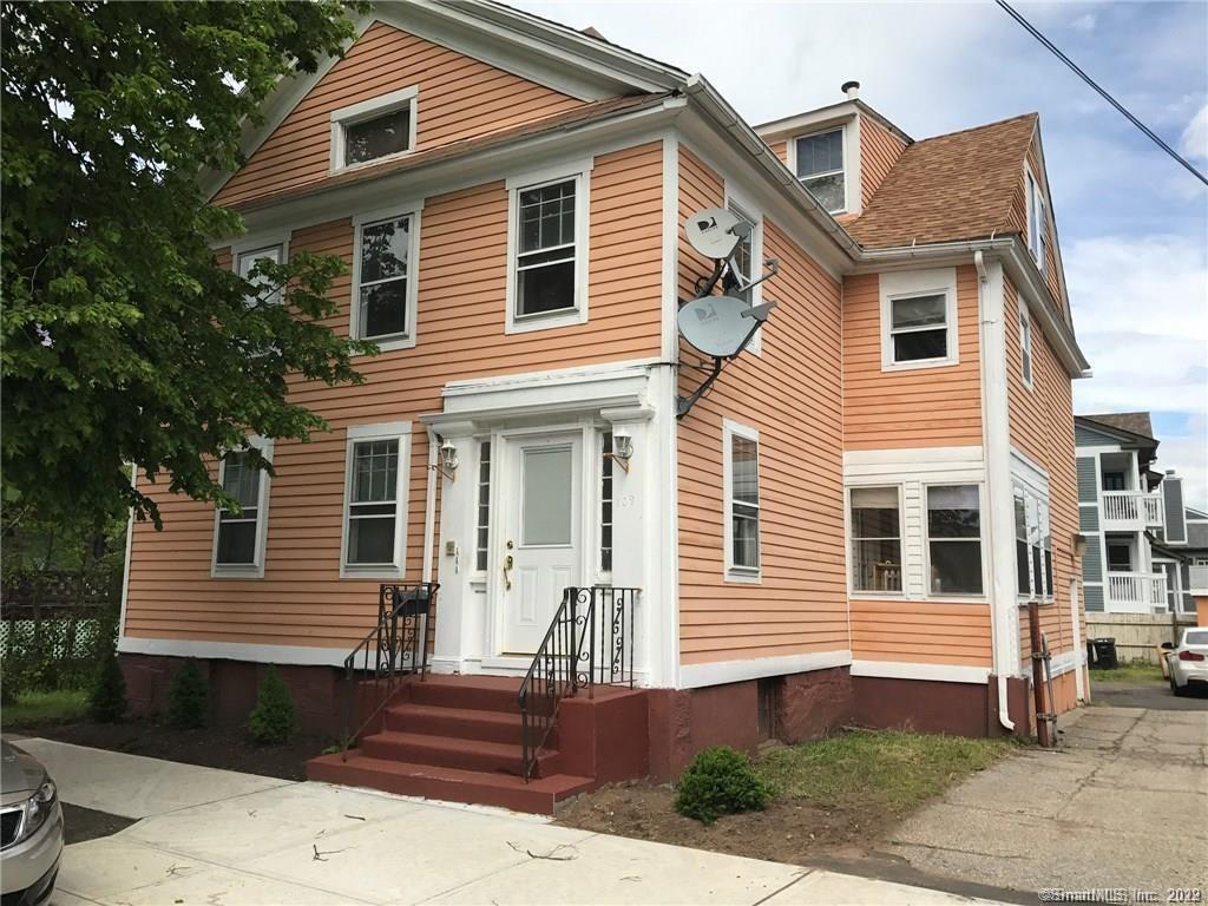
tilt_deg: +9.3
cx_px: 604
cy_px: 453
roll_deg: -1.6
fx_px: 977
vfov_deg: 49.7
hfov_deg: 63.4
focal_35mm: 28
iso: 20
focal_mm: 3.99
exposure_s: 1/2457
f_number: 1.8
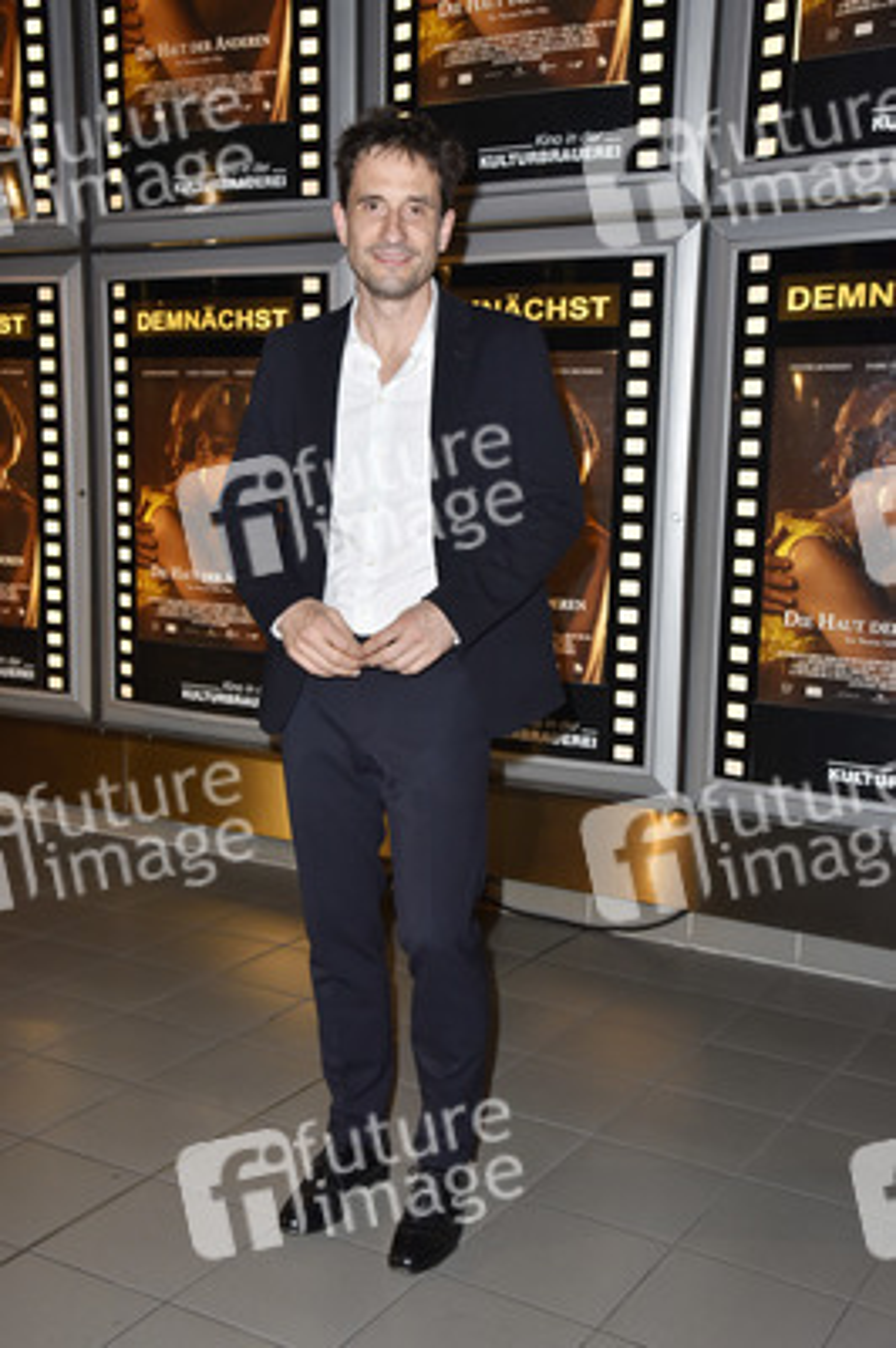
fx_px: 1645
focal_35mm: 44
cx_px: 448
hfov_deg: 30.5
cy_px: 674
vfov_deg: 44.5
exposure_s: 1/160
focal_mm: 44
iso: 1250
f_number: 6.3
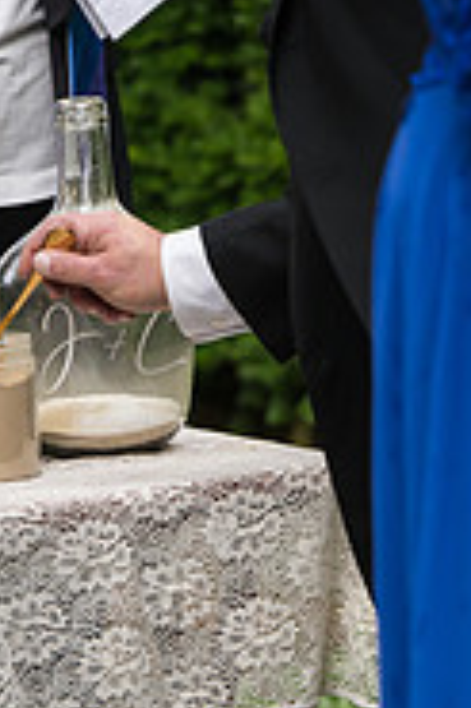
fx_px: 9575
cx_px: 226
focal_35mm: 487
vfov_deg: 4.2
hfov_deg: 2.8
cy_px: 639
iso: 500
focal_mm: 200
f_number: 4
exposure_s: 1/400
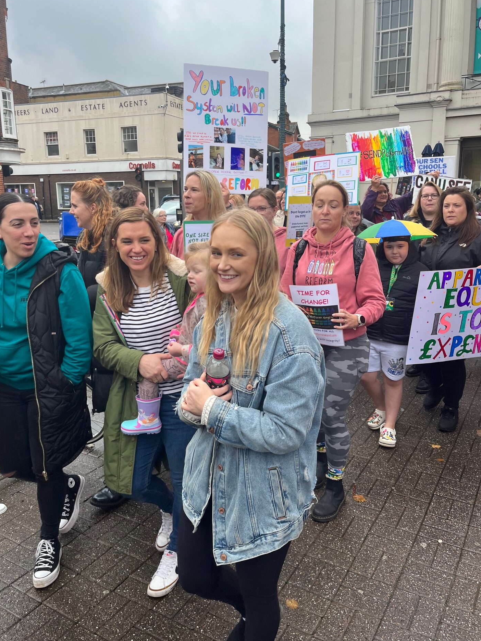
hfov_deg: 49.7
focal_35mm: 28
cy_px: 302
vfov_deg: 63.4
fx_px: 519
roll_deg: -0.2
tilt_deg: -11.6
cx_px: 224
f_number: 1.6
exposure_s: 1/412
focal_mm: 5.1
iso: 50
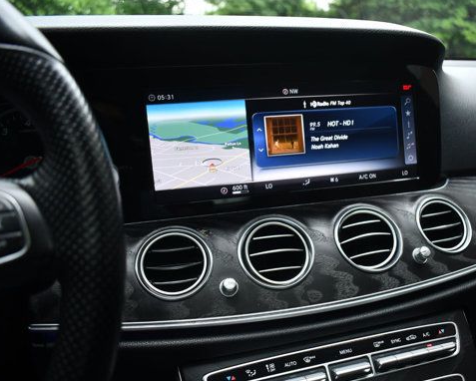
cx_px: 308
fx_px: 479
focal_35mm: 34
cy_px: 211
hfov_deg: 52.0
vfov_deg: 43.3
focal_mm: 18
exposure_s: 1/200
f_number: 3.5
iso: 800
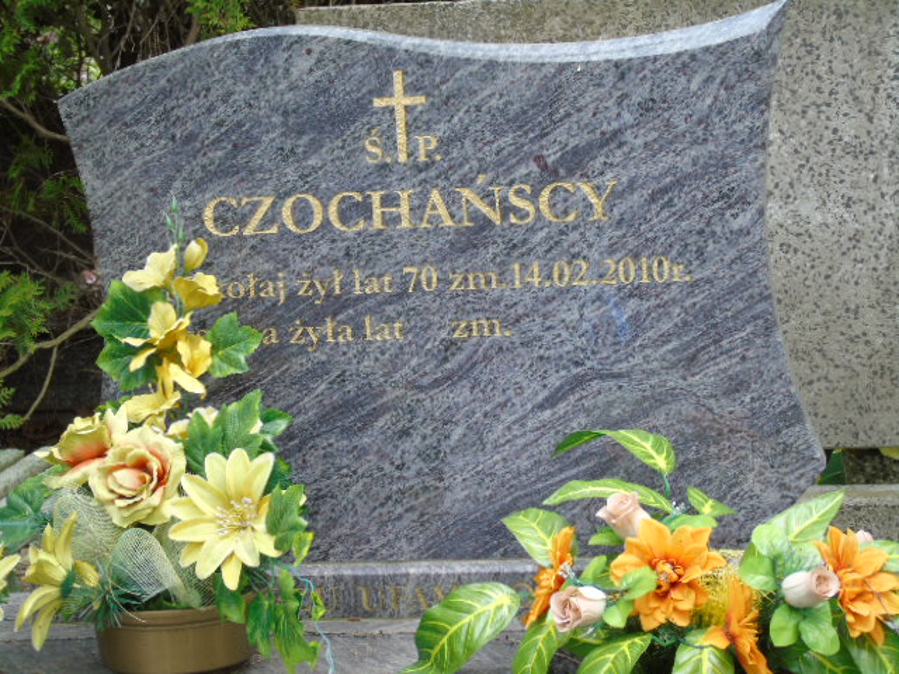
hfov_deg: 18.2
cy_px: 337
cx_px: 450
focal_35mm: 108
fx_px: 2805
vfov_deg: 13.7
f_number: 4.4
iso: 80
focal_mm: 19
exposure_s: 1/60
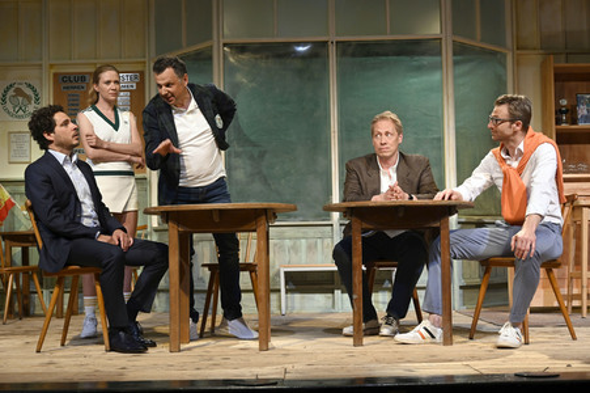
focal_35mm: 54
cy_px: 196
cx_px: 295
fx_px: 884
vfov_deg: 25.0
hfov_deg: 36.9
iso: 1600
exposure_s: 1/100
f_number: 6.3
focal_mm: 54
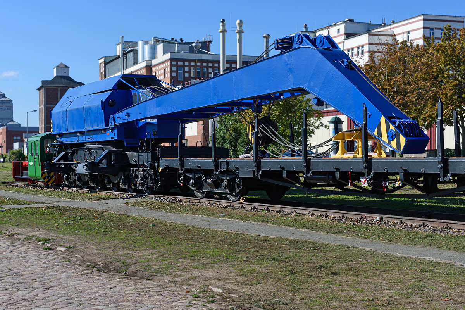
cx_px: 232
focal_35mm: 51
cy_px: 155
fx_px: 659
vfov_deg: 26.5
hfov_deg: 38.9
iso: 100
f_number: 6.3
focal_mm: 34
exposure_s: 1/640
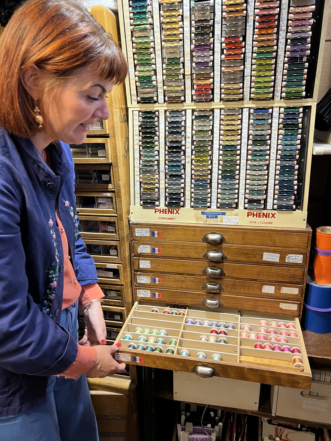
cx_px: 166
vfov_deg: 67.3
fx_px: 331
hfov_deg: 53.1
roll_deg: +3.4
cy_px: 220
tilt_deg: -19.2
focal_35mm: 26
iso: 200
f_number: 1.5
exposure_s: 1/50
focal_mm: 5.7
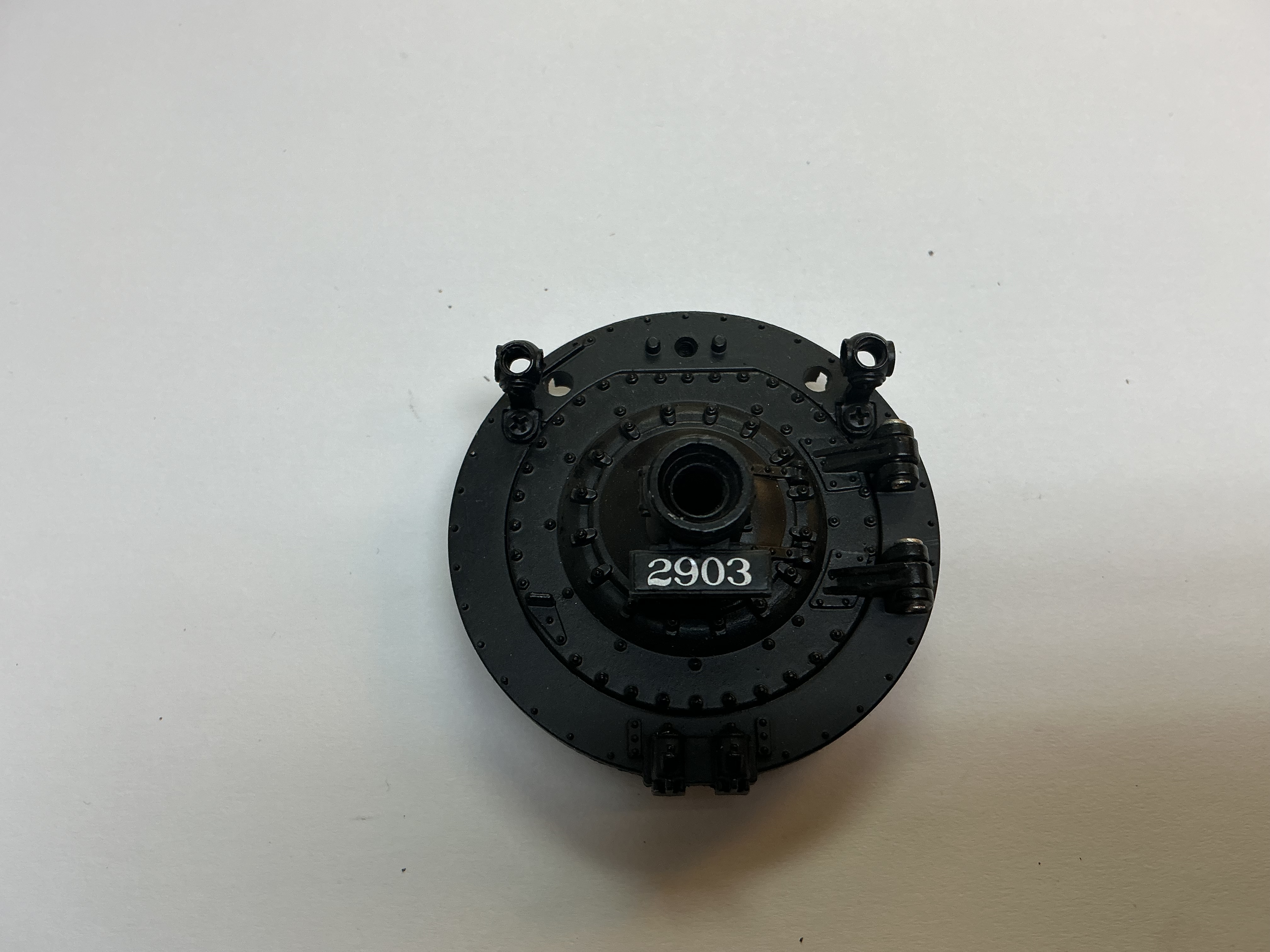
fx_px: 1064
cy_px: 476
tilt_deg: -72.6
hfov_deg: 61.7
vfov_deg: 48.2
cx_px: 635
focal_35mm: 29
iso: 40
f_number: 1.8
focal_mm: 3
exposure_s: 1/120
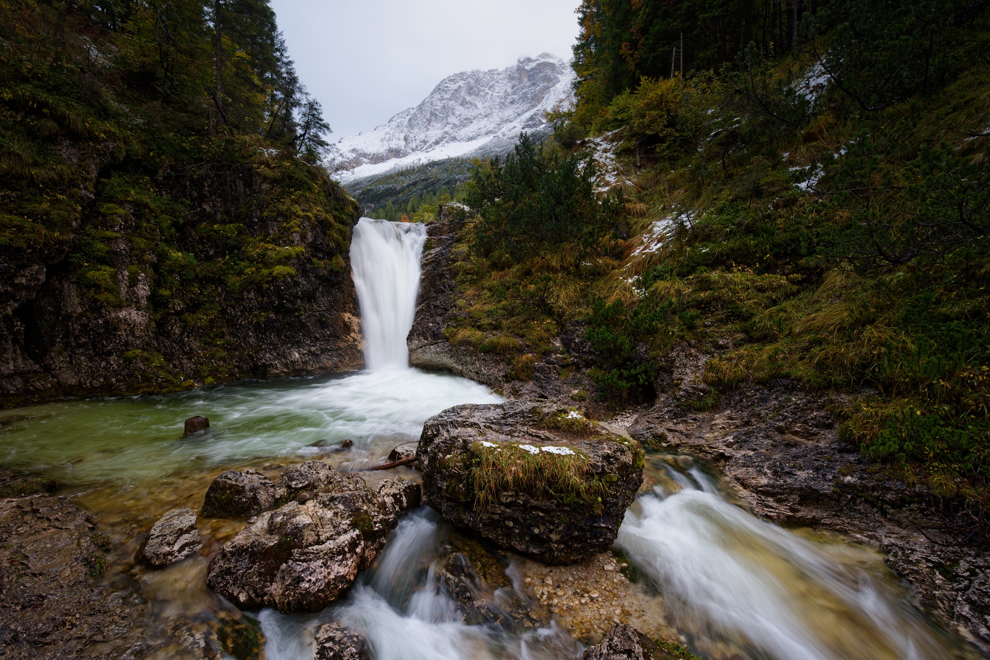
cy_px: 330
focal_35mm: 15
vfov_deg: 77.3
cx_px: 495
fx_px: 412
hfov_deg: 100.4
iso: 100
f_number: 8
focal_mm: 15
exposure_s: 1/4
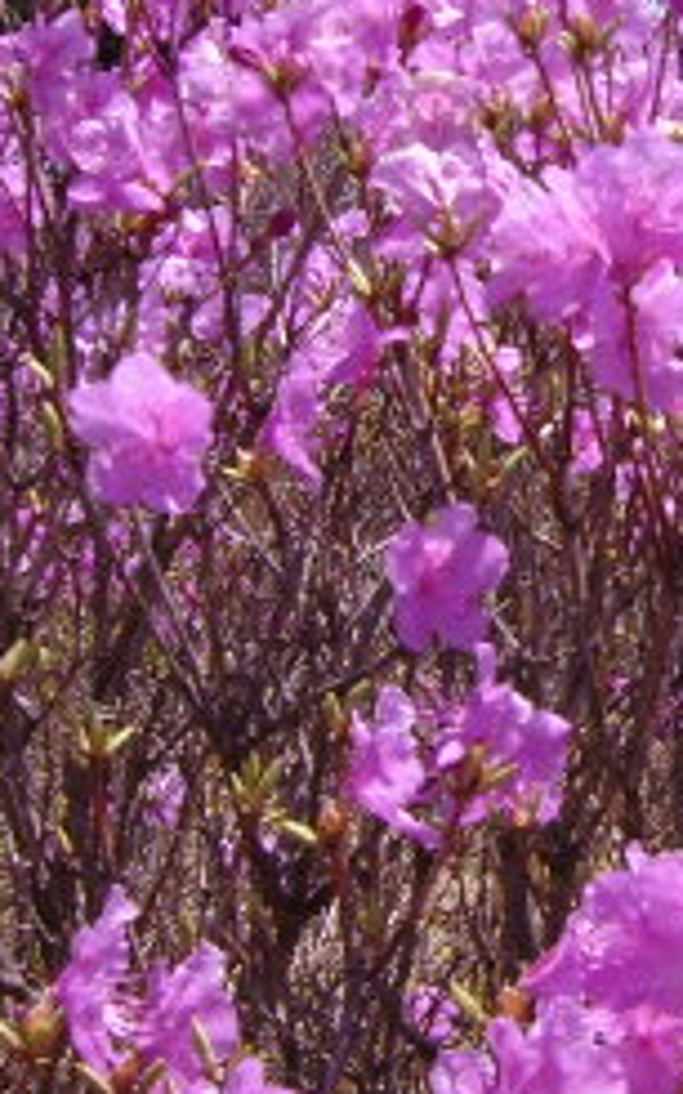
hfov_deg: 13.0
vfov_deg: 21.3
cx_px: 924
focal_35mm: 97
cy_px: 366
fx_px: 2891
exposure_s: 1/324
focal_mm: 5.95
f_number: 5.8
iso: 50
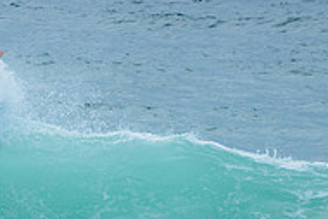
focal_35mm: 1493
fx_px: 13613
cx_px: -27
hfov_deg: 1.4
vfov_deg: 0.9
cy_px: 155
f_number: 8
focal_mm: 400
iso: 500
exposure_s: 1/1600
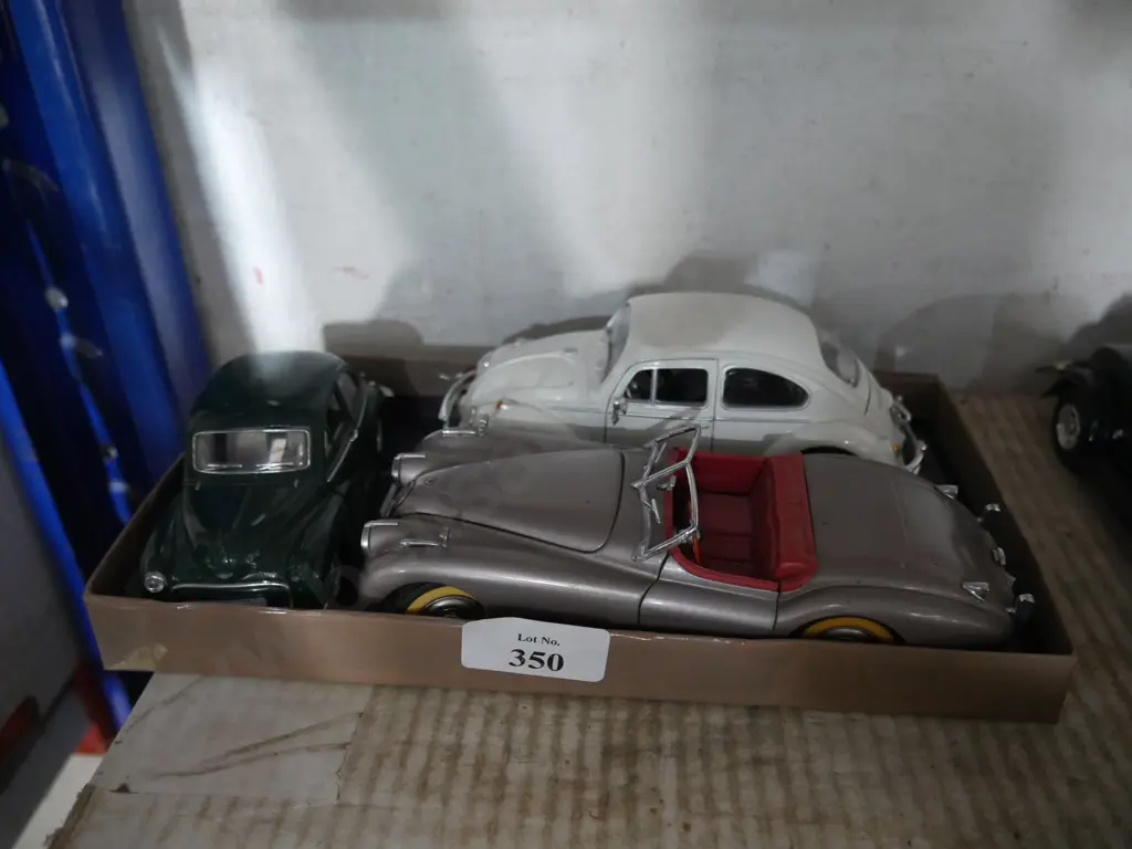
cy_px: 424
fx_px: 916
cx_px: 566
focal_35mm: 28
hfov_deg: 63.4
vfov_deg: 49.7
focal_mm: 14
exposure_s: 1/60
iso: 2500
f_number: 3.5
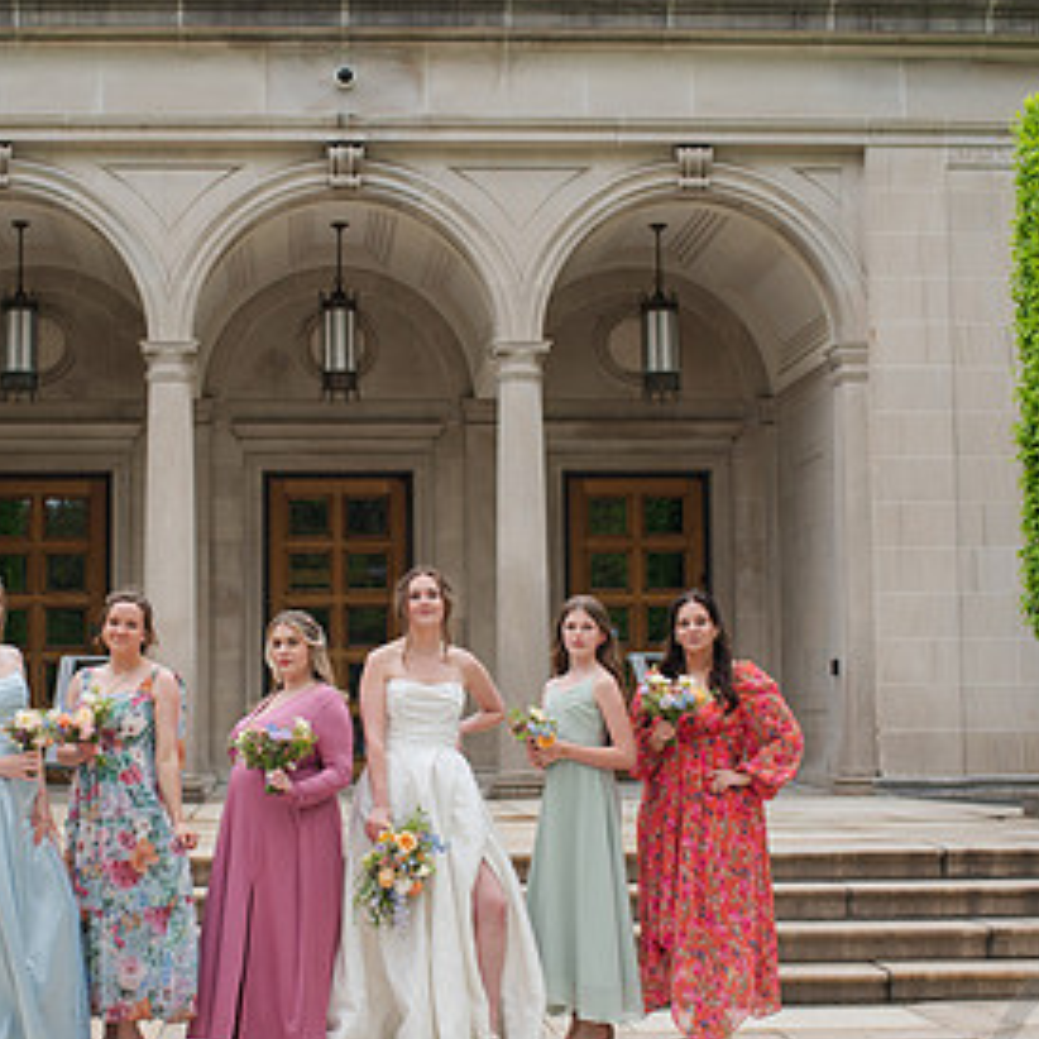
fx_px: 2173
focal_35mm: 64
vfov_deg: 26.9
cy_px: 561
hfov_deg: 26.7
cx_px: 356
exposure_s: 1/320
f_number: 3.2
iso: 180
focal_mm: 35
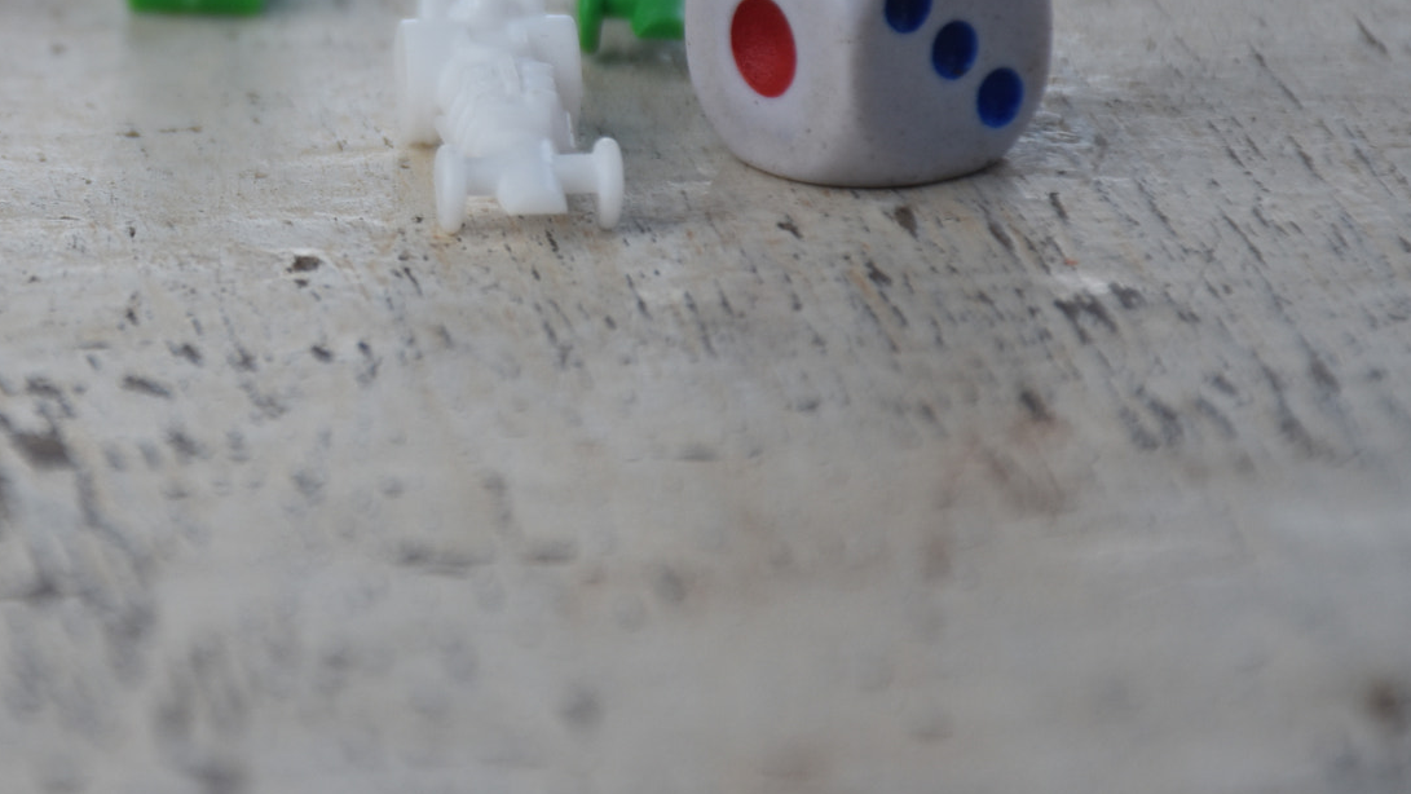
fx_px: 15454
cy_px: 17
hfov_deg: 5.2
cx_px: 188
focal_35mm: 413
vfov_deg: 2.9
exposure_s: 1/500
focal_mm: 140
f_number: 5.6
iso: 250
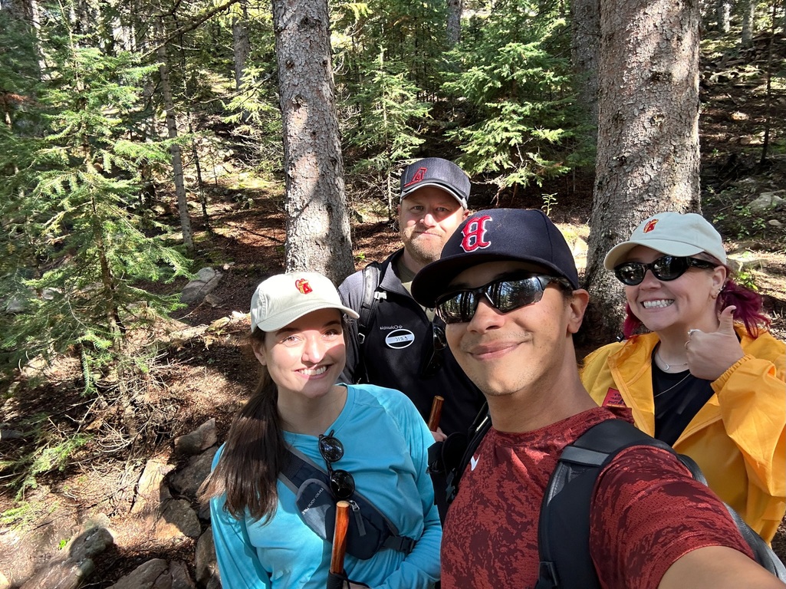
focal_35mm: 23
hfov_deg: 73.9
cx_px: 393
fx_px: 522
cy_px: 294
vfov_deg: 58.8
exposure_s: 1/93
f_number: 1.9
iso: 80
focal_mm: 2.69
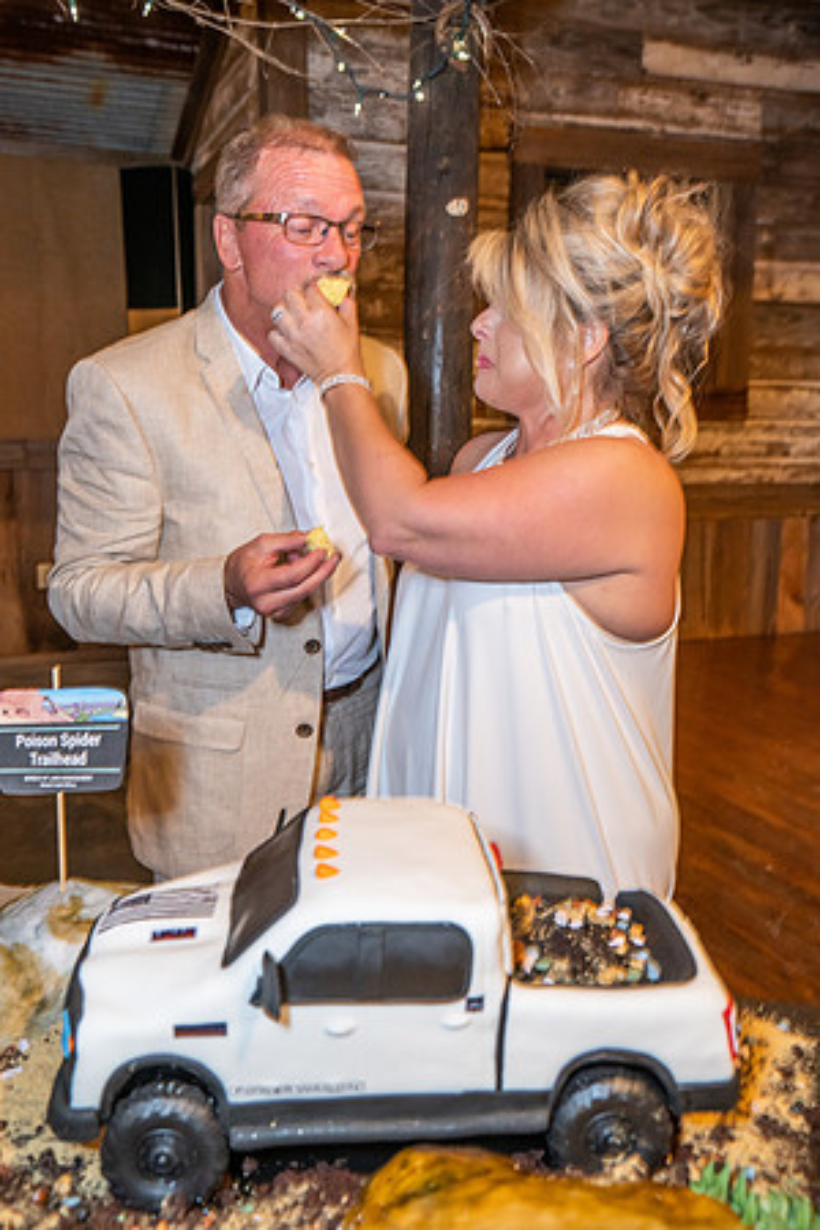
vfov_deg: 58.7
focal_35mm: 32
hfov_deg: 41.1
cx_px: 410
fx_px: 1093
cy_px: 615
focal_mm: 32
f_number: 4.5
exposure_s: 1/60
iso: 1600
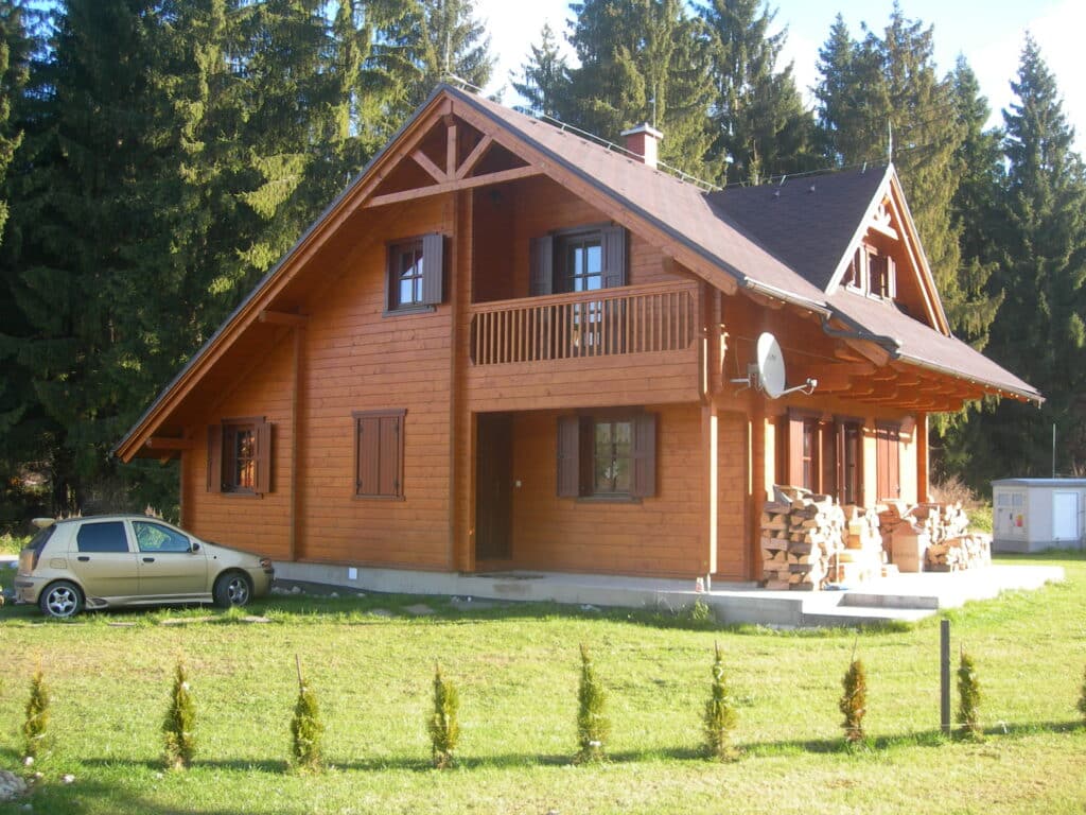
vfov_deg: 37.7
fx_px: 1192
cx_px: 543
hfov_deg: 49.0
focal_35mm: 38
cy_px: 408
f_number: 2.8
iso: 50
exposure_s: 1/152
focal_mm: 7.8
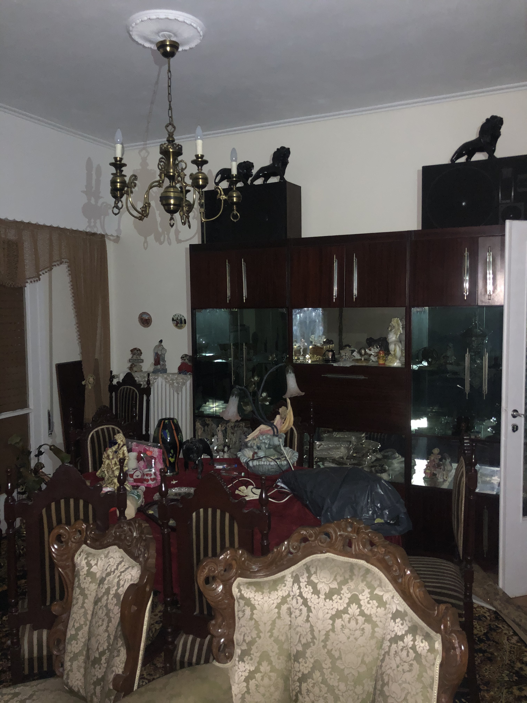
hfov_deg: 49.7
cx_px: 264
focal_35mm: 28
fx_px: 568
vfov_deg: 63.4
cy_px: 352
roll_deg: +0.2
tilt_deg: -3.3
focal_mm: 4
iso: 320
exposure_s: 1/4
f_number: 1.8
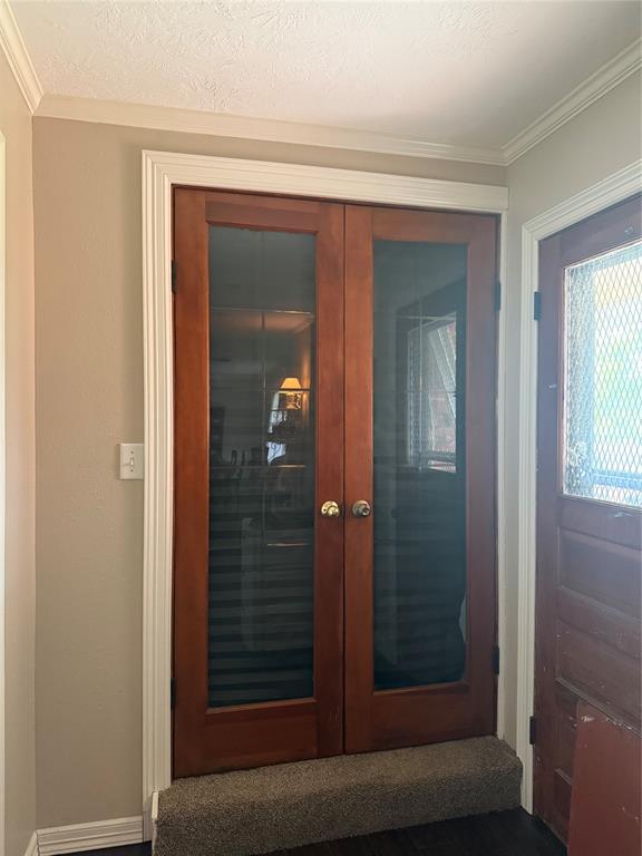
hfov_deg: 56.8
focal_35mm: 24
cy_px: 428
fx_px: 593
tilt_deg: -0.2
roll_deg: +0.1
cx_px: 321
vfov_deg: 71.6
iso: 800
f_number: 1.78
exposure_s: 1/40
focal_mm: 6.76
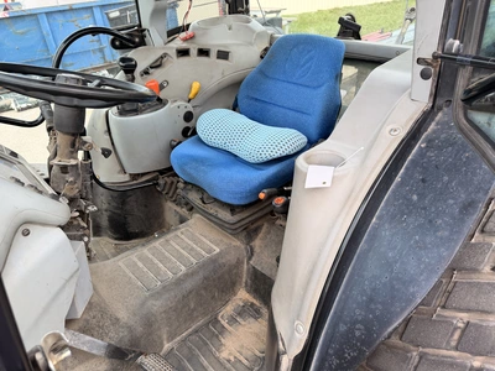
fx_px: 343
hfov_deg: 71.6
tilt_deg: -29.0
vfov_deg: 56.8
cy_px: 186
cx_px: 248
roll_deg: +1.6
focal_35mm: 24
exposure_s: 1/547
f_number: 1.78
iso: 100
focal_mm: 6.76
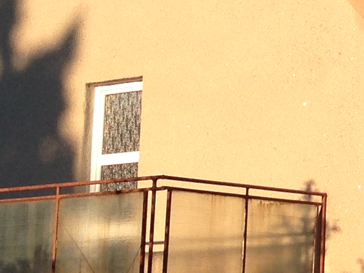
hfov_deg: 10.0
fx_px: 1987
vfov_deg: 7.8
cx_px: 622
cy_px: -3
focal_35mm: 189
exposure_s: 1/935
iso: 50
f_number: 2.4
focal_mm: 4.13
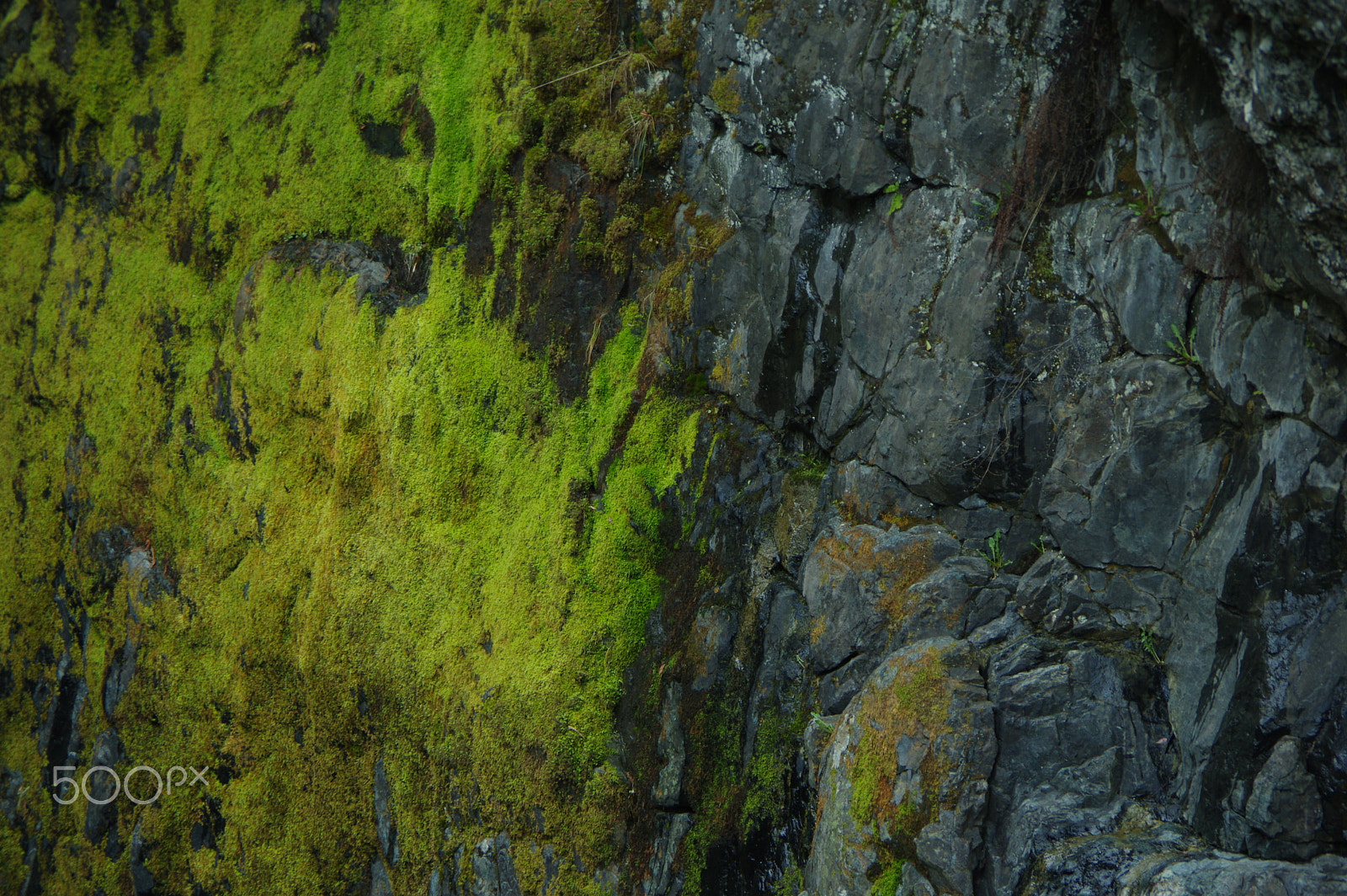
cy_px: 448
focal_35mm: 172
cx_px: 674
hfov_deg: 12.0
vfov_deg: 8.0
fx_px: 6430
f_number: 5.6
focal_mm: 115
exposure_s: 1/40
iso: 200
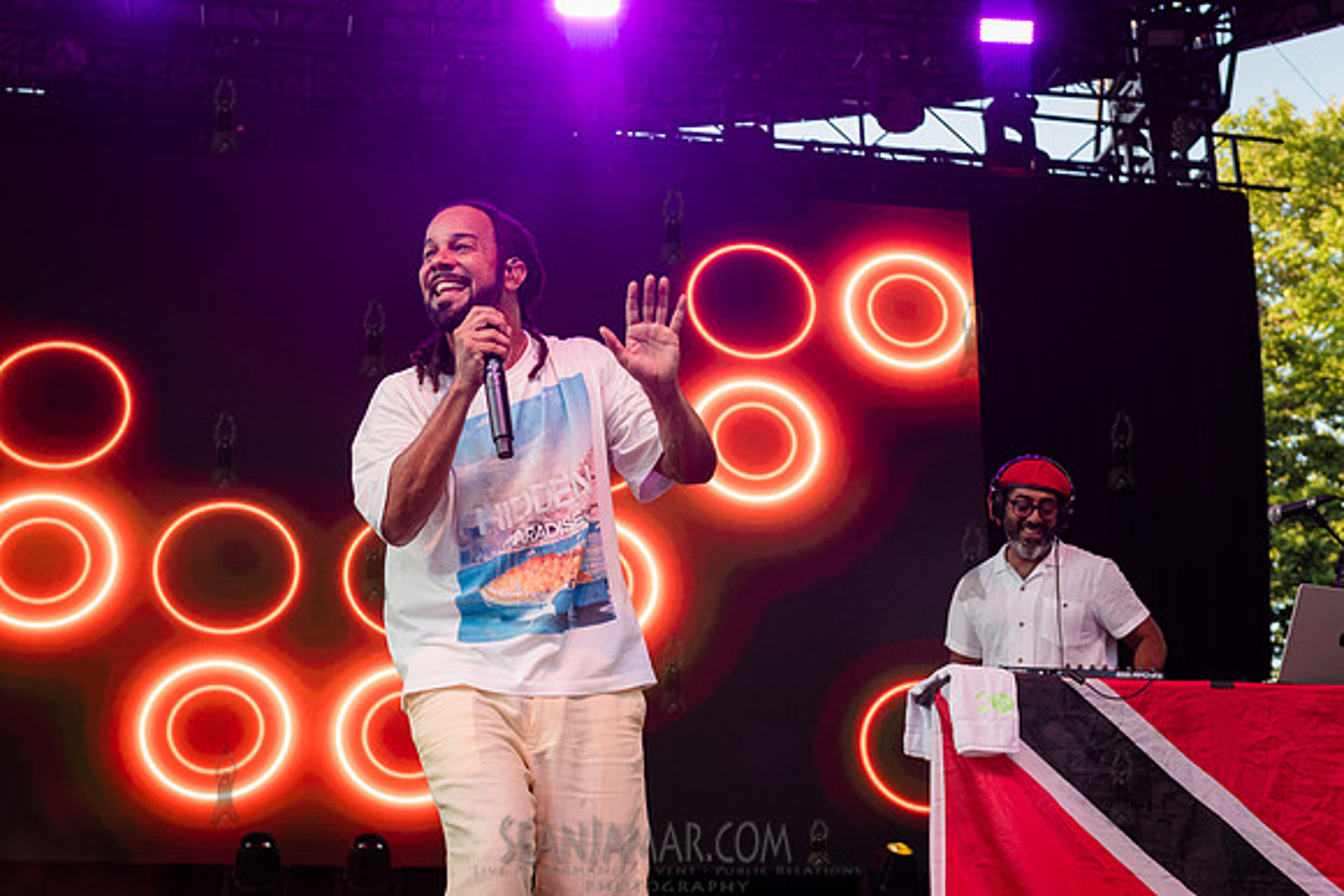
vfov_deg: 23.7
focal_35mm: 57
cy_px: 378
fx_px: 2139
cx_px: 683
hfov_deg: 34.9
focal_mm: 48
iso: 1600
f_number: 4
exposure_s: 1/800
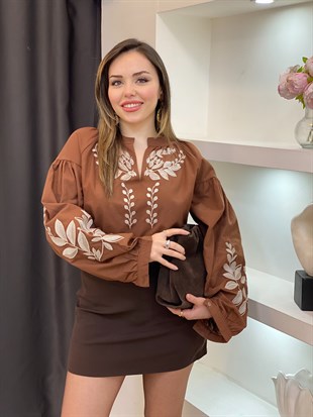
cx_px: 156
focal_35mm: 52
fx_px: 627
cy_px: 208
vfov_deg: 36.8
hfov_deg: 28.0
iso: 125
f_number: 2
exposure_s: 1/100
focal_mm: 6
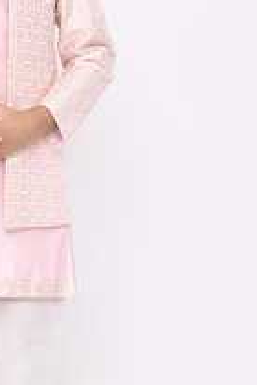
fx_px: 1338
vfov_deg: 16.4
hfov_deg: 10.8
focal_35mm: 125
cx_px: -44
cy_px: 186
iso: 160
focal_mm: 50
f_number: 8
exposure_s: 1/160
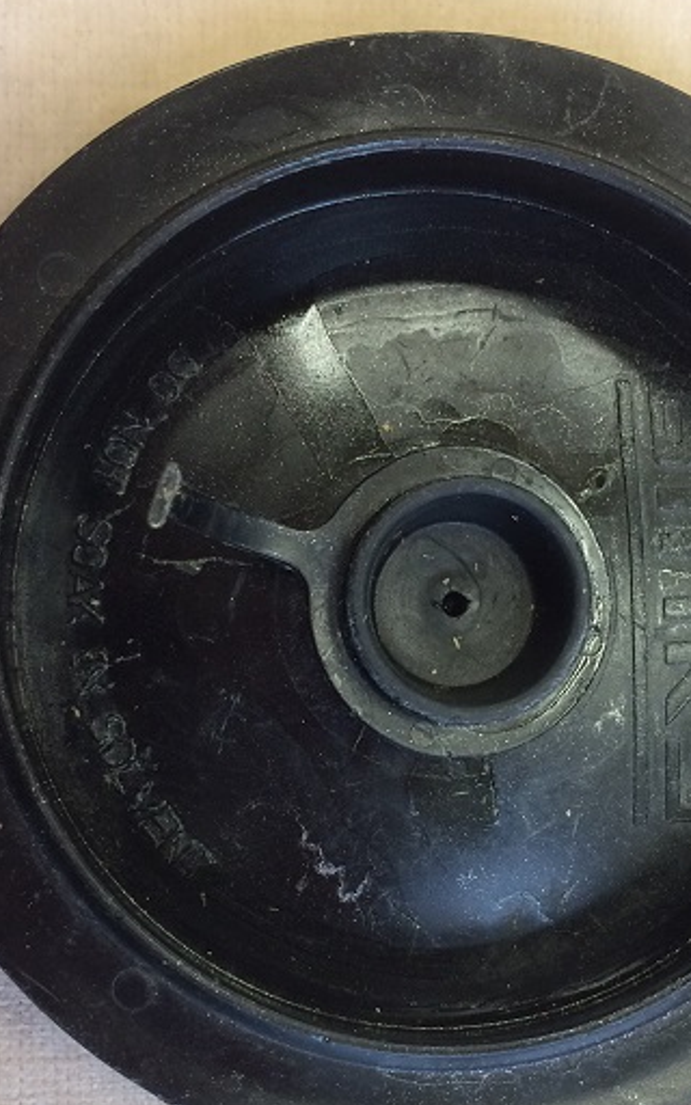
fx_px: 1446
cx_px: 464
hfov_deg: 26.7
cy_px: 732
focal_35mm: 48
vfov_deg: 41.3
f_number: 2.2
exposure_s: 1/33
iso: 64
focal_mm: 4.15
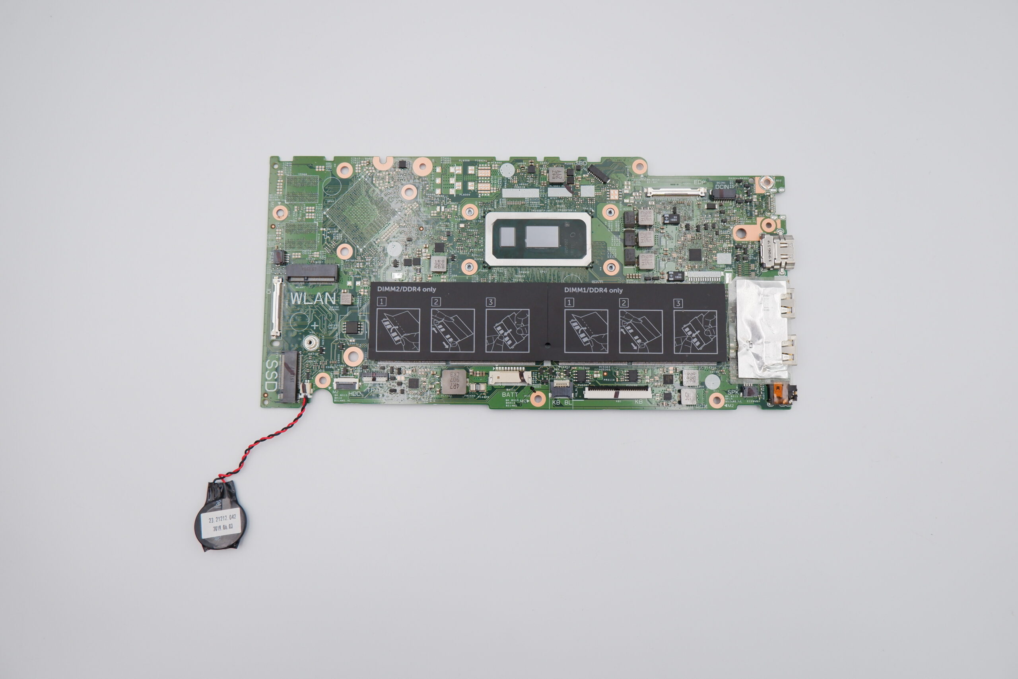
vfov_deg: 55.1
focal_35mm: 23
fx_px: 650
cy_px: 340
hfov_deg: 76.1
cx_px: 509
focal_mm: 15
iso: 800
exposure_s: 1/400
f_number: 5.6
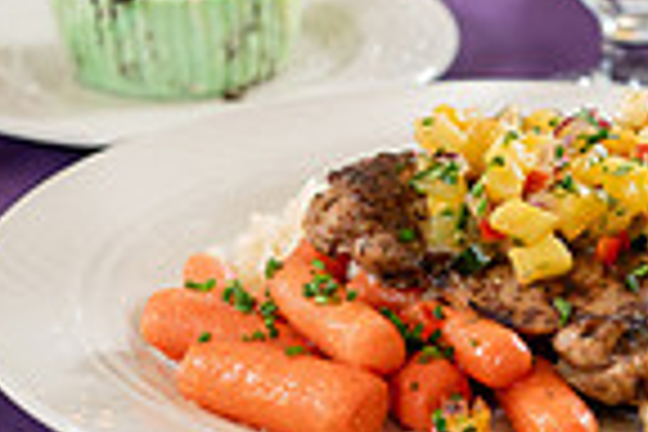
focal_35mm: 281
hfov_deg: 7.3
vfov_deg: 4.9
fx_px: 5058
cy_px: 52
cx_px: 414
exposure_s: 1/160
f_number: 4
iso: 400
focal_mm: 70
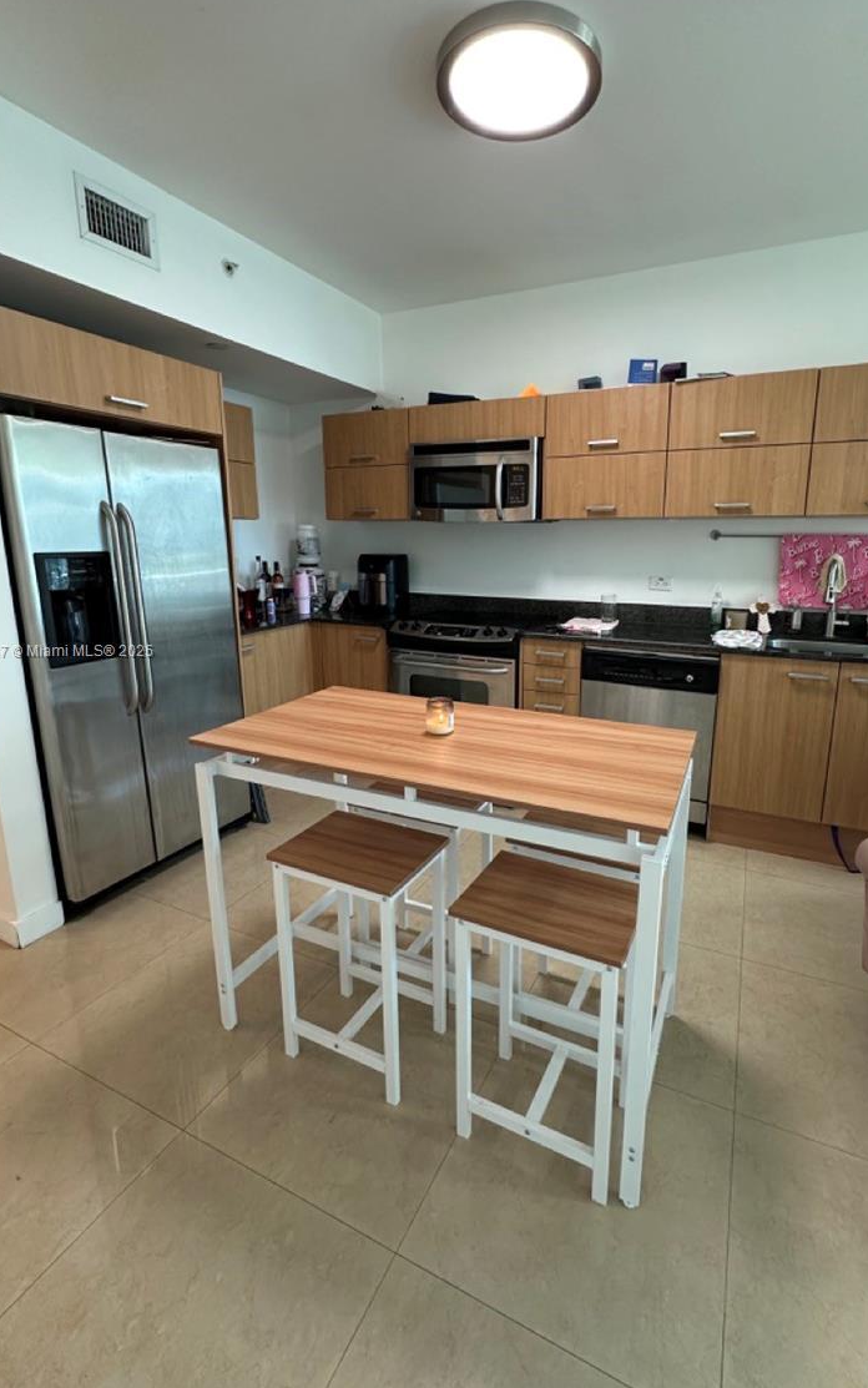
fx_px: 605
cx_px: 486
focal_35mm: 16
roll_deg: -0.5
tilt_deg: -10.8
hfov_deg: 71.0
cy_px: 652
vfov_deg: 97.7
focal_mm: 2.22
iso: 160
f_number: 2.2
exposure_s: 1/60
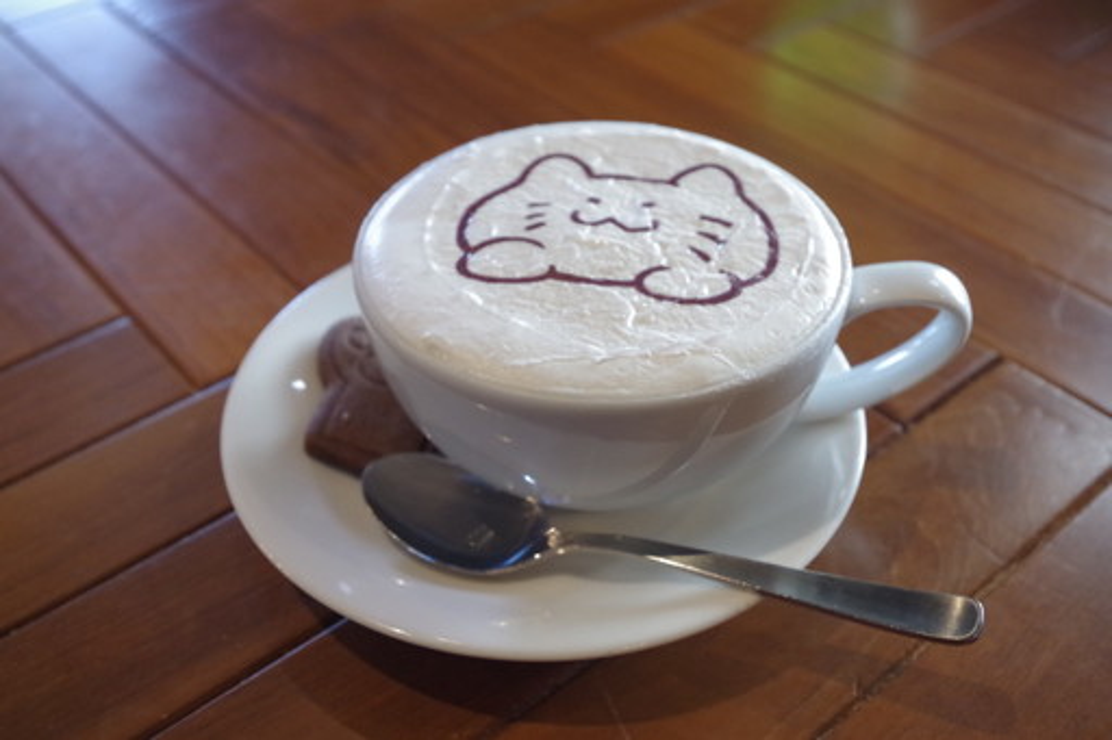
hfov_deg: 49.6
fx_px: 1204
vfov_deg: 34.2
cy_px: 370
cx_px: 556
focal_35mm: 39
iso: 3200
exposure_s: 1/60
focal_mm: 26.25
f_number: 5
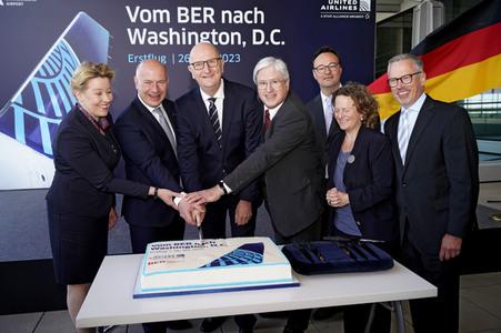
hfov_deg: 60.3
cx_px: 250
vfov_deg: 42.3
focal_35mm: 31
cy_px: 166
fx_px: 431
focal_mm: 31
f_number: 5
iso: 640
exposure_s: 1/320
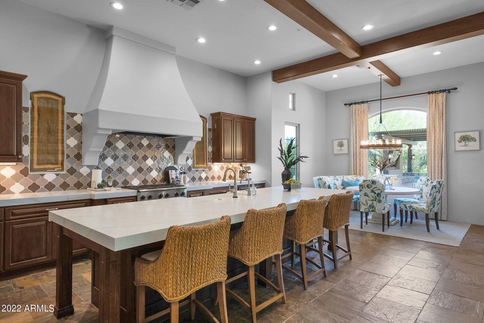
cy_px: 162
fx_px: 269
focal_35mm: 20
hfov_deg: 84.0
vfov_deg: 62.0
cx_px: 242
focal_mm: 20
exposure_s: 1
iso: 80
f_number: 9
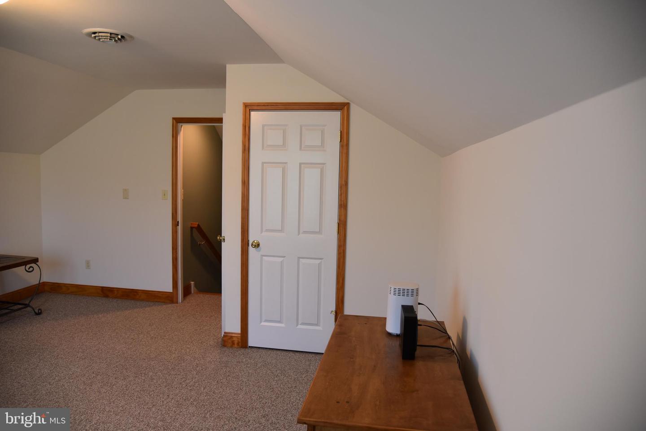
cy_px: 216
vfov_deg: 53.2
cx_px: 323
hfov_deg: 73.7
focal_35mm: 24
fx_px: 431
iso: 800
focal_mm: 24
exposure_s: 1/60
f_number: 4
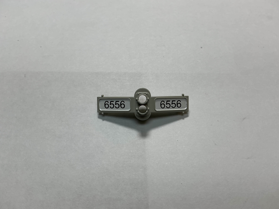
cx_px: 140
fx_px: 234
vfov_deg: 48.2
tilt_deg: -58.2
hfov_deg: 61.7
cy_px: 104
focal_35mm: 29
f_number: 1.8
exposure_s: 1/280
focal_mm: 3
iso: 25
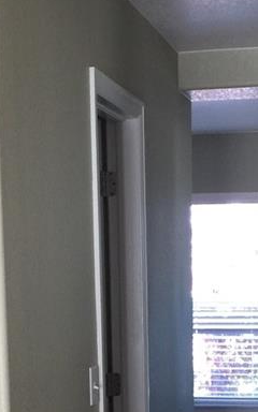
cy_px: 482
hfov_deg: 13.6
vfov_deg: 20.4
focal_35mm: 96
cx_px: 161
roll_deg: +1.5
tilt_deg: -10.9
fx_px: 1080
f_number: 2.2
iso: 50
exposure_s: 1/30
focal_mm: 4.15
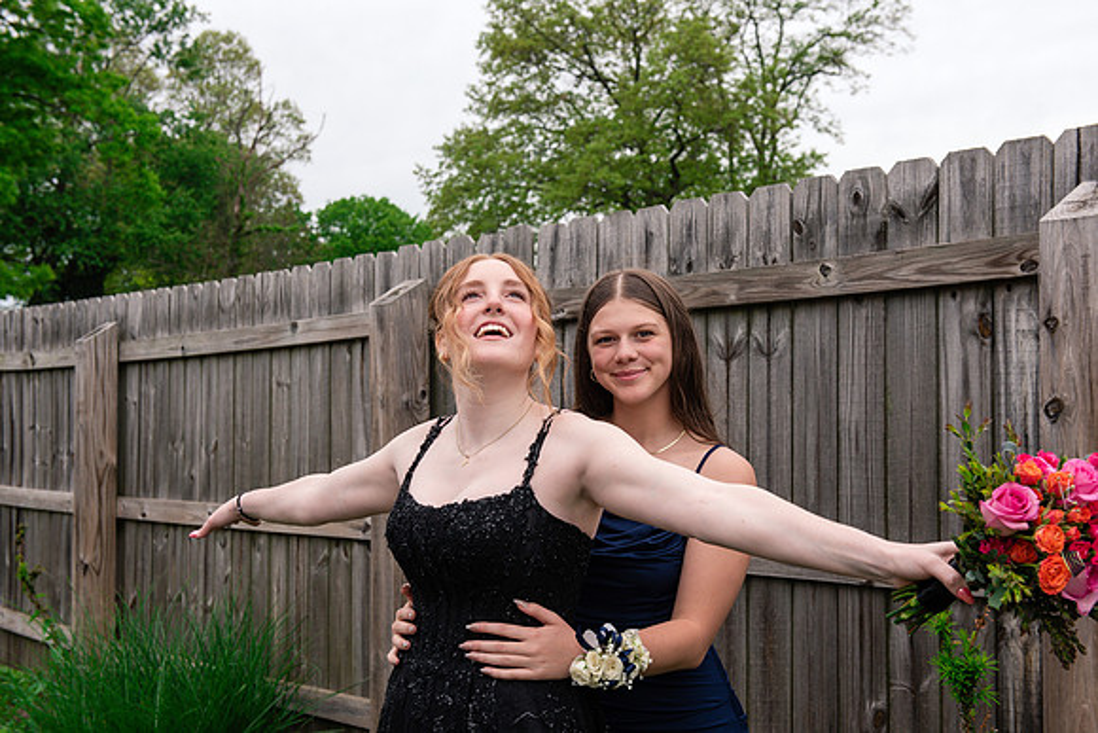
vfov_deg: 27.0
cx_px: 549
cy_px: 366
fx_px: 1525
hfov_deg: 39.6
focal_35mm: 50
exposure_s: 1/250
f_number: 8
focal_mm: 50
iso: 500
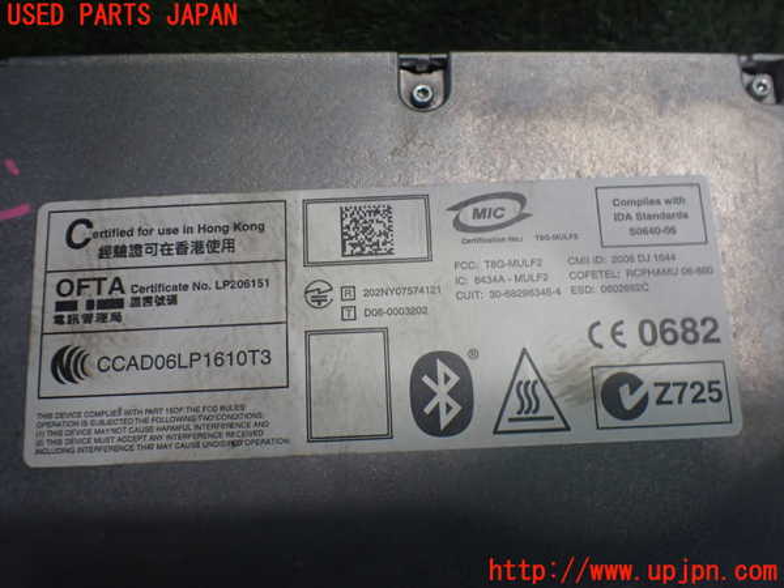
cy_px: 294
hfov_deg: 60.0
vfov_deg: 46.8
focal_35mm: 30
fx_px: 679
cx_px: 392
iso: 320
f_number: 2.3
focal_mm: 5.4
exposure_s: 1/125
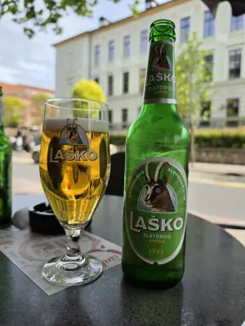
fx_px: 217
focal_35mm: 23
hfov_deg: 58.9
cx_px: 122
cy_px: 163
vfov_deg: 73.9
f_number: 1.4
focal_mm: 6.5
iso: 64
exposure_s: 1/4235
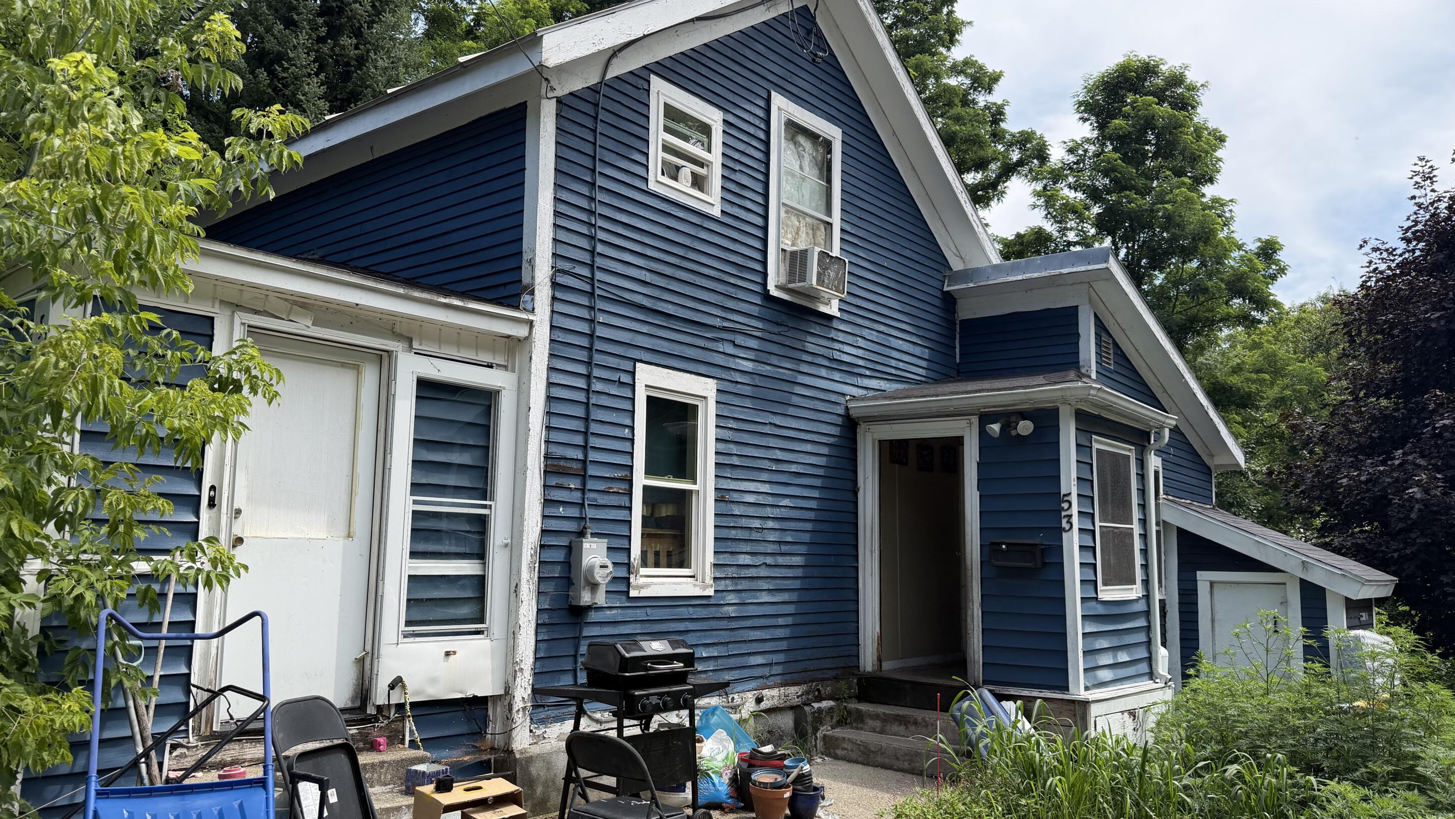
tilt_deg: +6.7
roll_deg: -1.2
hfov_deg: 69.8
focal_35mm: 27
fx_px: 1042
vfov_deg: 42.9
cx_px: 706
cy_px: 421
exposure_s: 1/2907
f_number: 1.78
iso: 100
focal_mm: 6.76
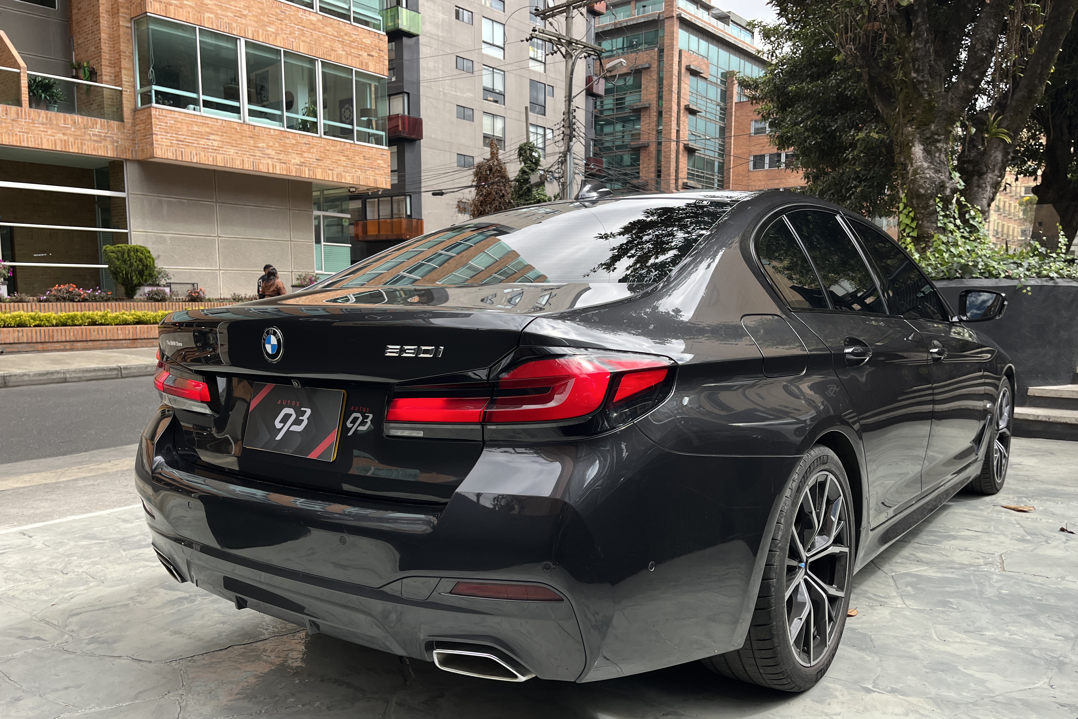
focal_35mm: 28
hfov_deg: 65.5
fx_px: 838
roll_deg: -0.4
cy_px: 400
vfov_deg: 46.3
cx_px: 540
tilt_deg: -7.6
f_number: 1.6
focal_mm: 5.1
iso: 50
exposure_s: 1/891
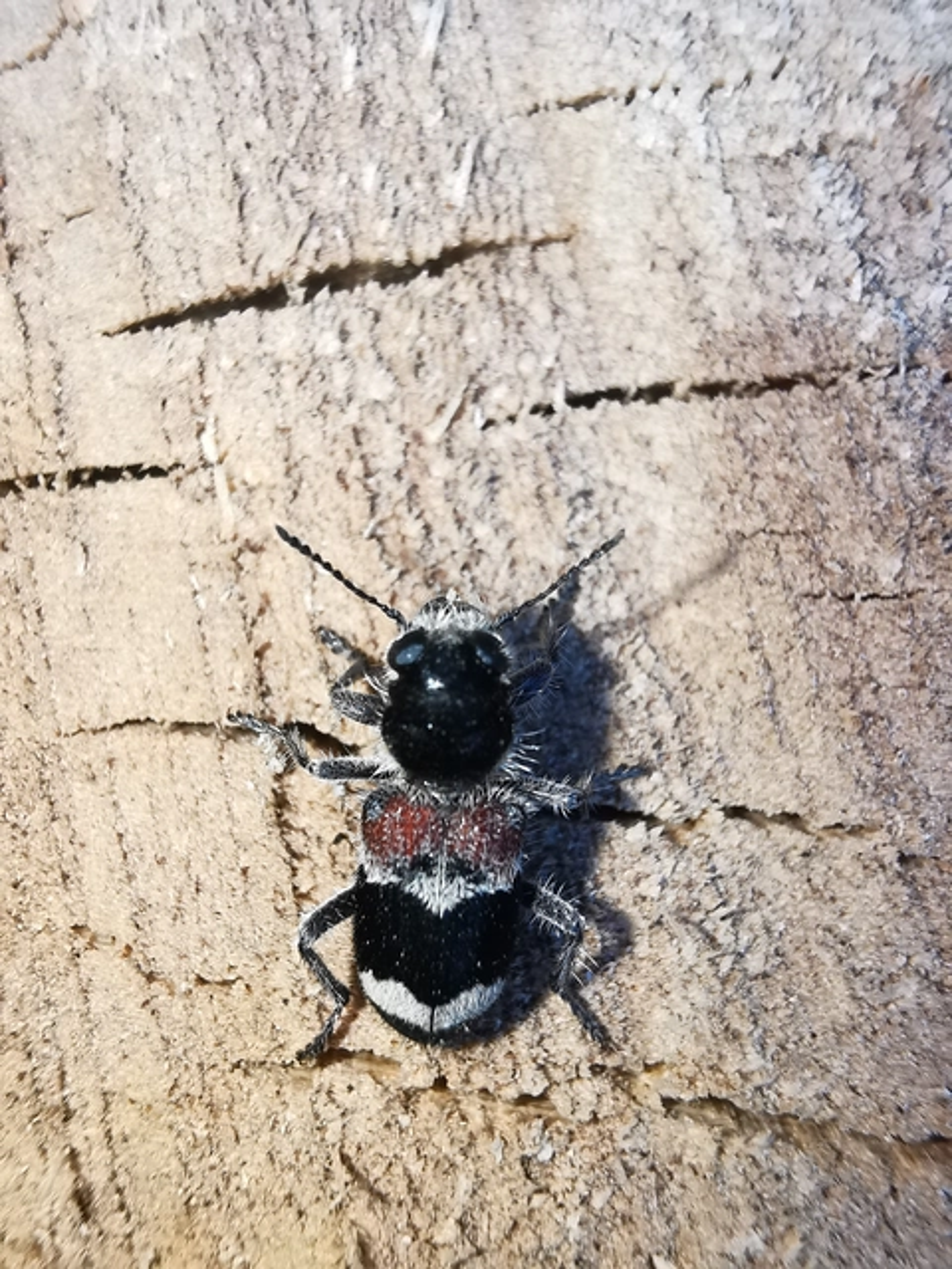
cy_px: 634
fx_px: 990
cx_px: 476
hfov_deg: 51.4
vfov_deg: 65.3
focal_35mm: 27
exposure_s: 1/100
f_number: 2.2
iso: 64
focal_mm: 2.35
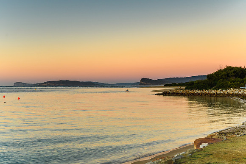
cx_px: 123
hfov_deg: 38.4
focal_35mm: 52
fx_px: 353
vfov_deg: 26.2
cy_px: 82
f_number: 8
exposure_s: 1/20
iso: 400
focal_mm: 34
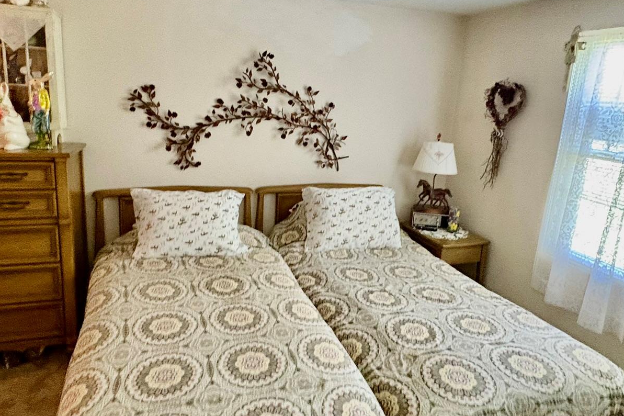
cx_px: 300
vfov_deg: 51.2
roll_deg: -3.0
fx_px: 433
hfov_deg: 71.5
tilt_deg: -11.8
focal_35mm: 25
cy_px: 185
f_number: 2.2
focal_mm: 2.22
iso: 640
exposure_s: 1/40
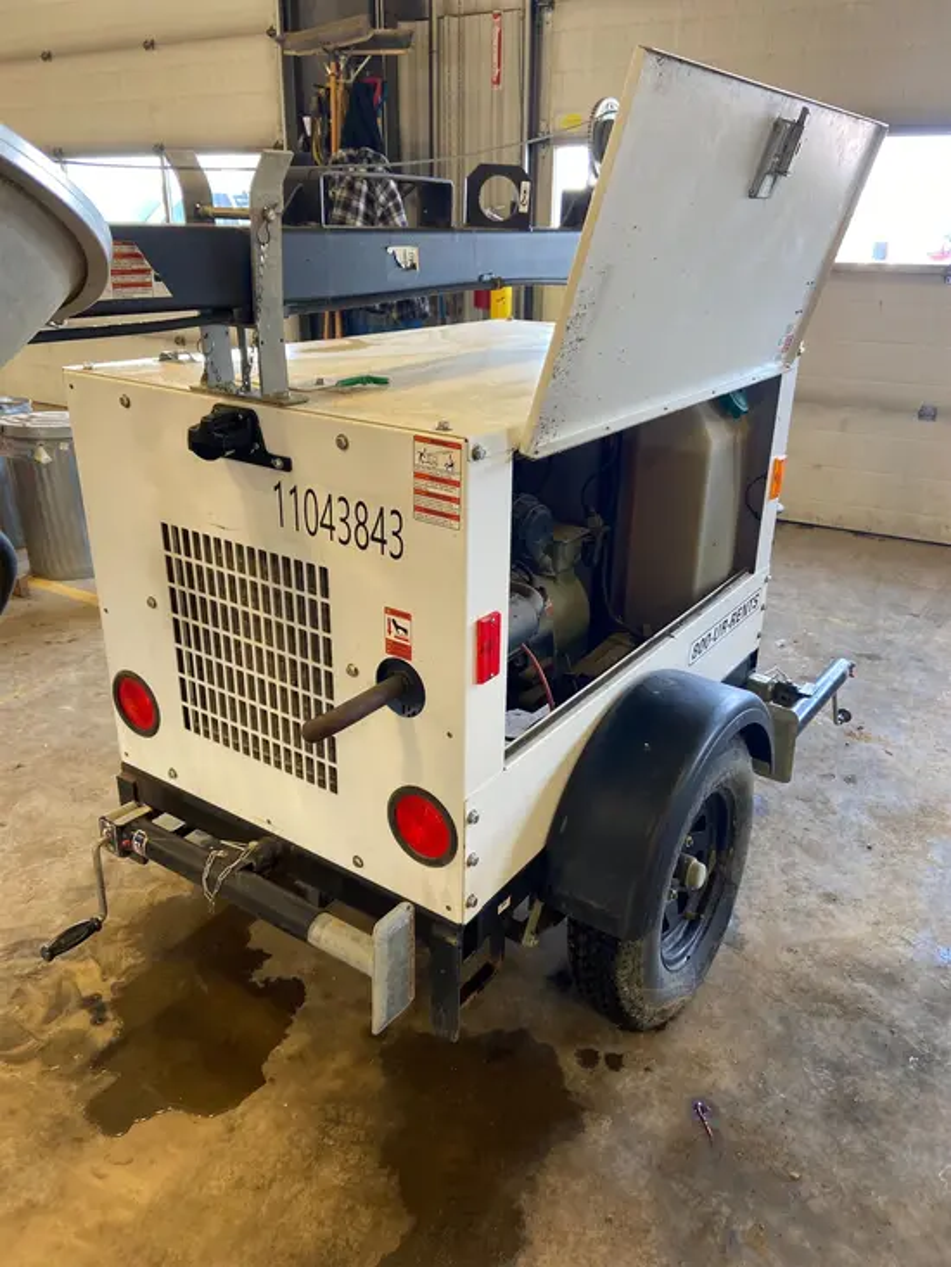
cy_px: 634
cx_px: 476
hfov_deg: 53.1
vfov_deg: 67.3
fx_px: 952
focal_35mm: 26
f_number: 1.8
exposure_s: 1/60
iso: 100
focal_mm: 4.25
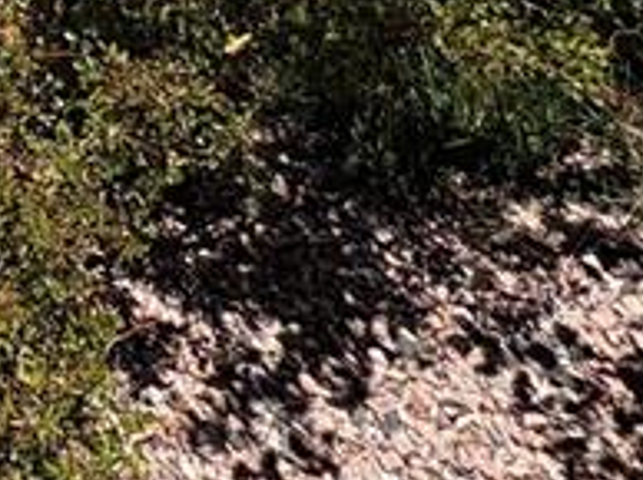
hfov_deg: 18.9
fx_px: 1373
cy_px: -737
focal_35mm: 74
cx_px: -570
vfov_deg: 13.3
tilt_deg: -4.5
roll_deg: +1.1
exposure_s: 1/1506
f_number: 2.2
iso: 40
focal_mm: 2.22
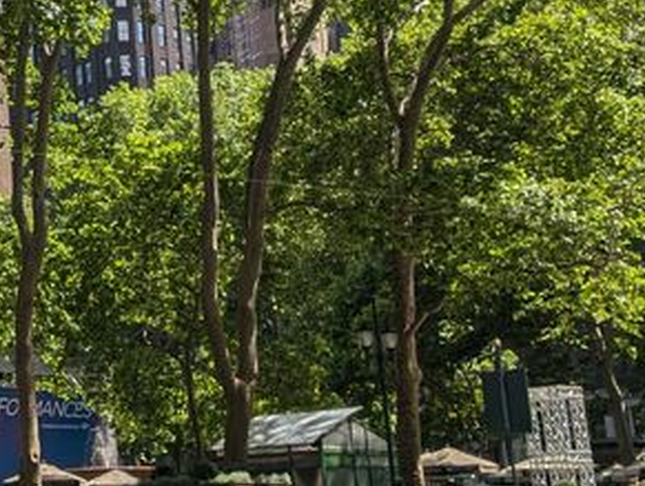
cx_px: -164
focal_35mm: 103
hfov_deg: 18.0
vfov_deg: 14.2
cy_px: -1
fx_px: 1922
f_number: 1.89
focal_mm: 5.43
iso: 48
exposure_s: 1/3745
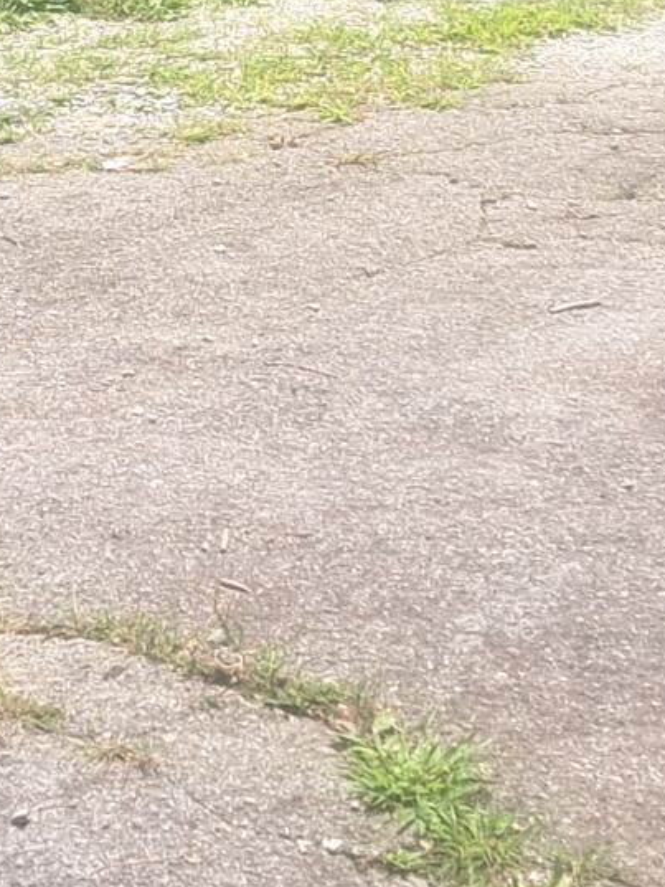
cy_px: -314
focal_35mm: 134
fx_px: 3431
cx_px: 23
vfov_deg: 14.1
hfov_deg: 11.0
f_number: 1.8
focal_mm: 5.23
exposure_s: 1/478
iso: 50
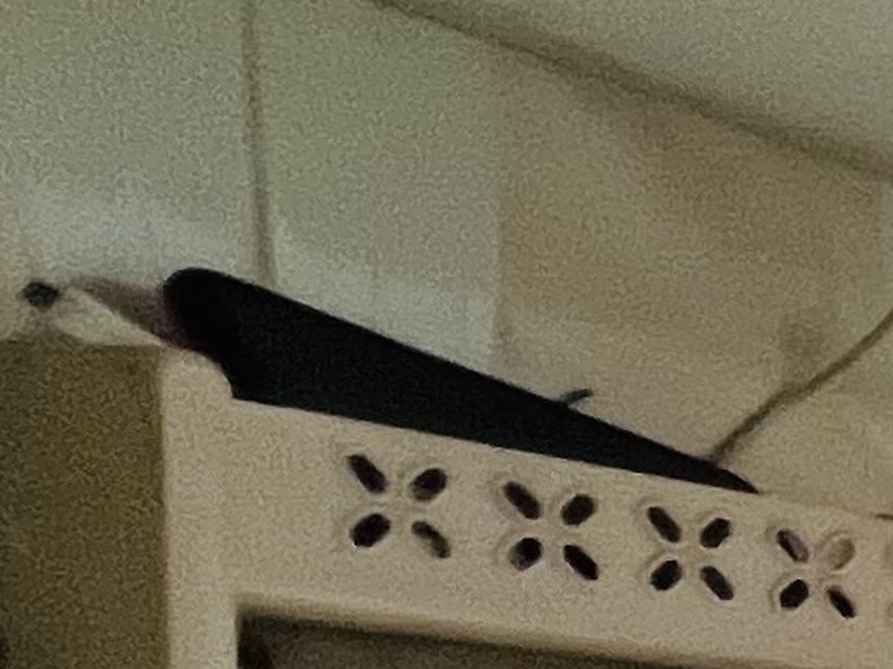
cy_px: 1254
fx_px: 2605
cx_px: 3071
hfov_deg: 9.8
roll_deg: -1.0
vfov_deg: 13.1
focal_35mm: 101
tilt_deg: -5.0
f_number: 1.8
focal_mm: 1.57
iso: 160
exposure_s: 1/120
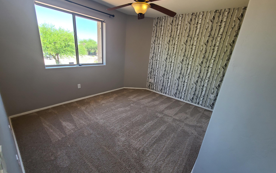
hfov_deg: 105.3
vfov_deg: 78.6
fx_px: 105
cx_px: 139
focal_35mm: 14
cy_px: 89
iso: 100
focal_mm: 2.2
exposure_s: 1/60
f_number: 2.2
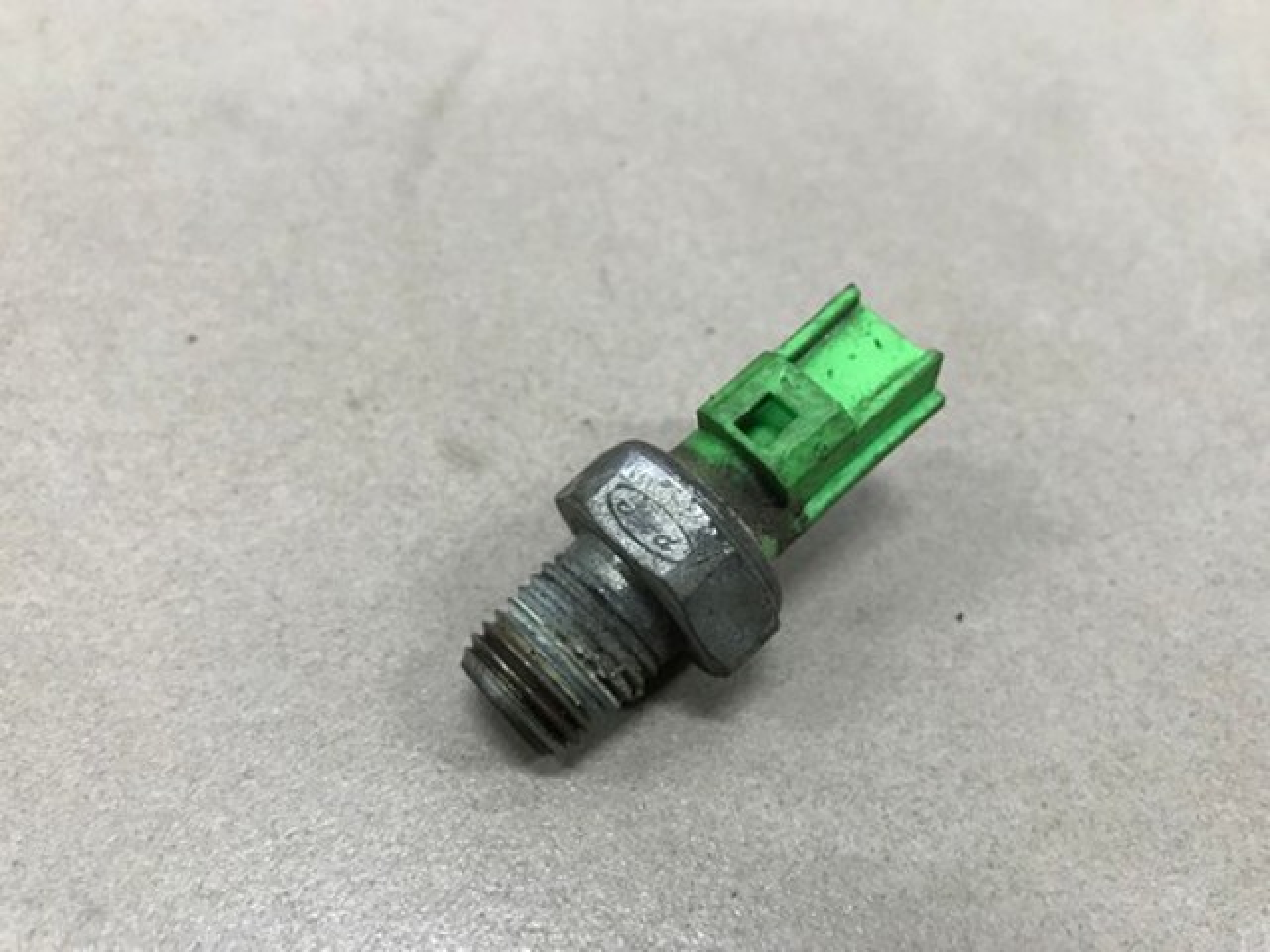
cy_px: 476
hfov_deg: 63.4
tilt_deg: -53.1
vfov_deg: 49.7
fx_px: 1027
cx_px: 635
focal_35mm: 28
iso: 100
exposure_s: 1/13
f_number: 1.8
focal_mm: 3.99
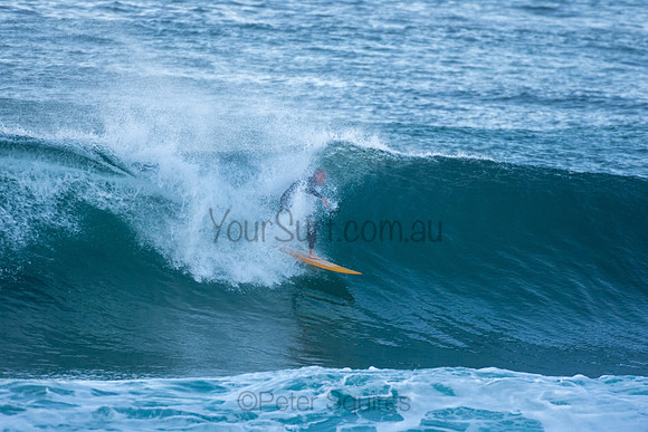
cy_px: 216
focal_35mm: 750
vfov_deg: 1.8
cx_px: 324
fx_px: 13503
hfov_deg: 2.7
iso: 1400
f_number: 5.6
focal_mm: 500
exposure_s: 1/1600
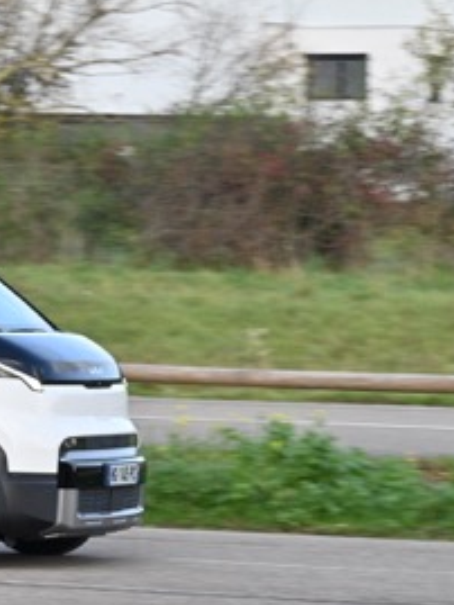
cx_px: -29
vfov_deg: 8.2
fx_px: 4194
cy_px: 422
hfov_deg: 6.2
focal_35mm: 240
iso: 640
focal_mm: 105
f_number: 13
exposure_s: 1/160
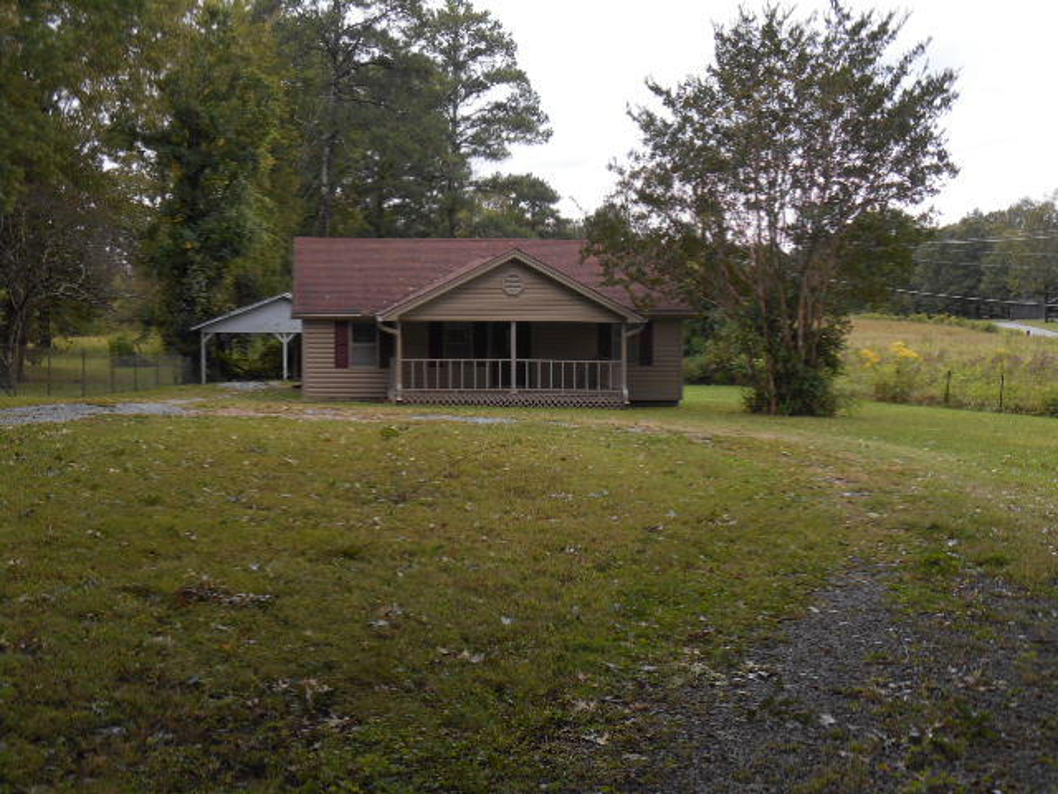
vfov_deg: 31.5
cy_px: 397
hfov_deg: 41.2
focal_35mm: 46
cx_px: 529
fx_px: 1406
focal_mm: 8.3
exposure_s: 1/60
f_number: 4
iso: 80
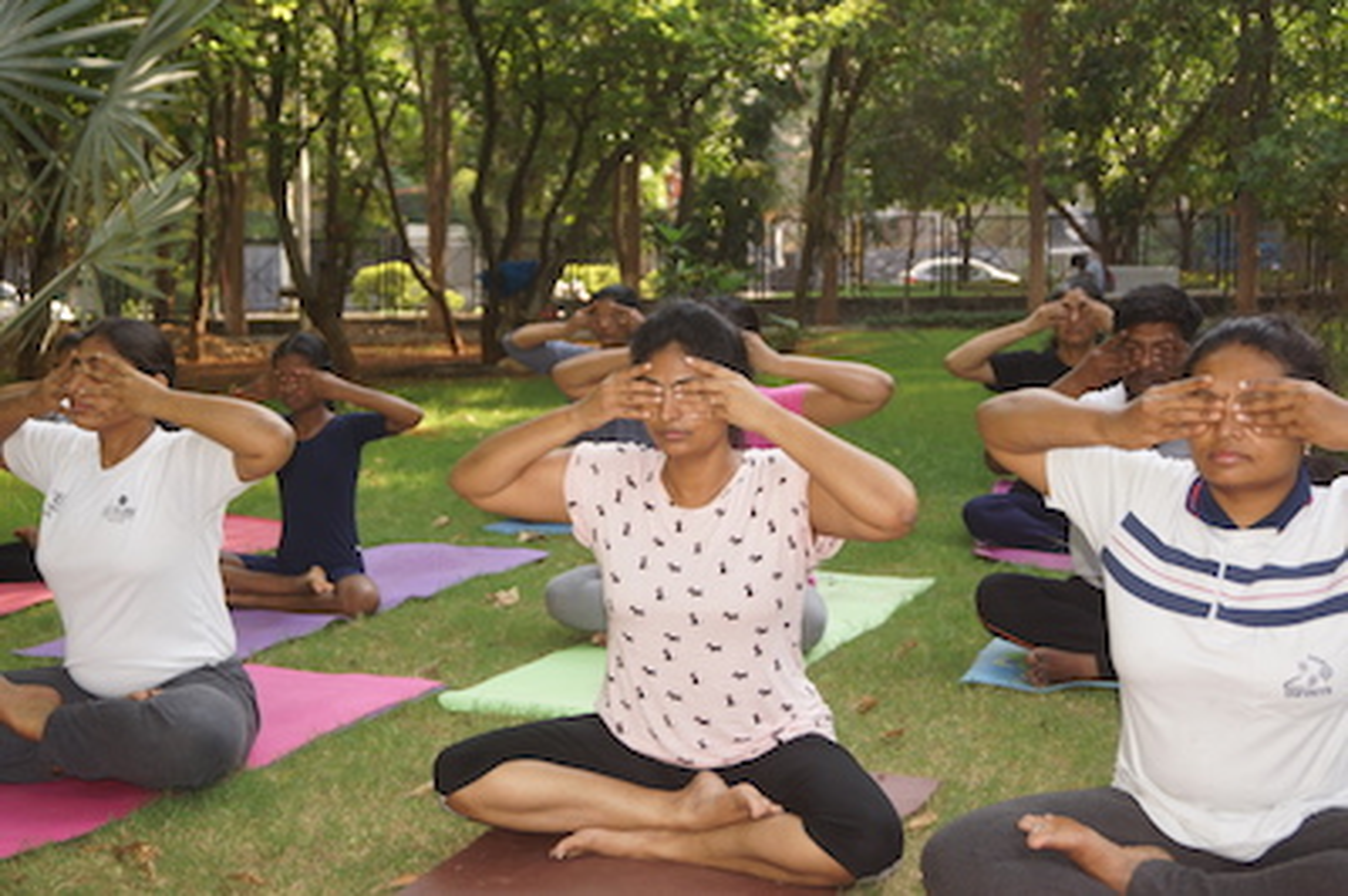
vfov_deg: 29.8
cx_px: 674
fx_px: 1684
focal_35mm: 45
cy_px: 448
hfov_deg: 43.6
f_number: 4.5
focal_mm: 30
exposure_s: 1/160
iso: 125
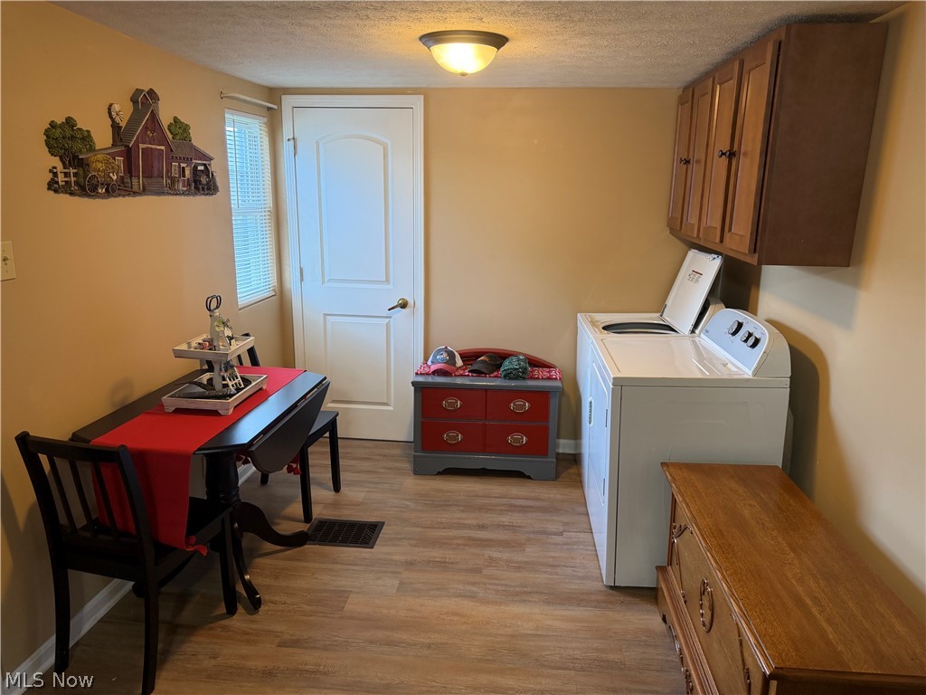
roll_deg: -1.3
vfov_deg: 56.8
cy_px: 348
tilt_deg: -14.0
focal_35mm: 24
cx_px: 463
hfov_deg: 71.6
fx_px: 642
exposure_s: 1/60
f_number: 1.78
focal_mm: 6.76
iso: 160
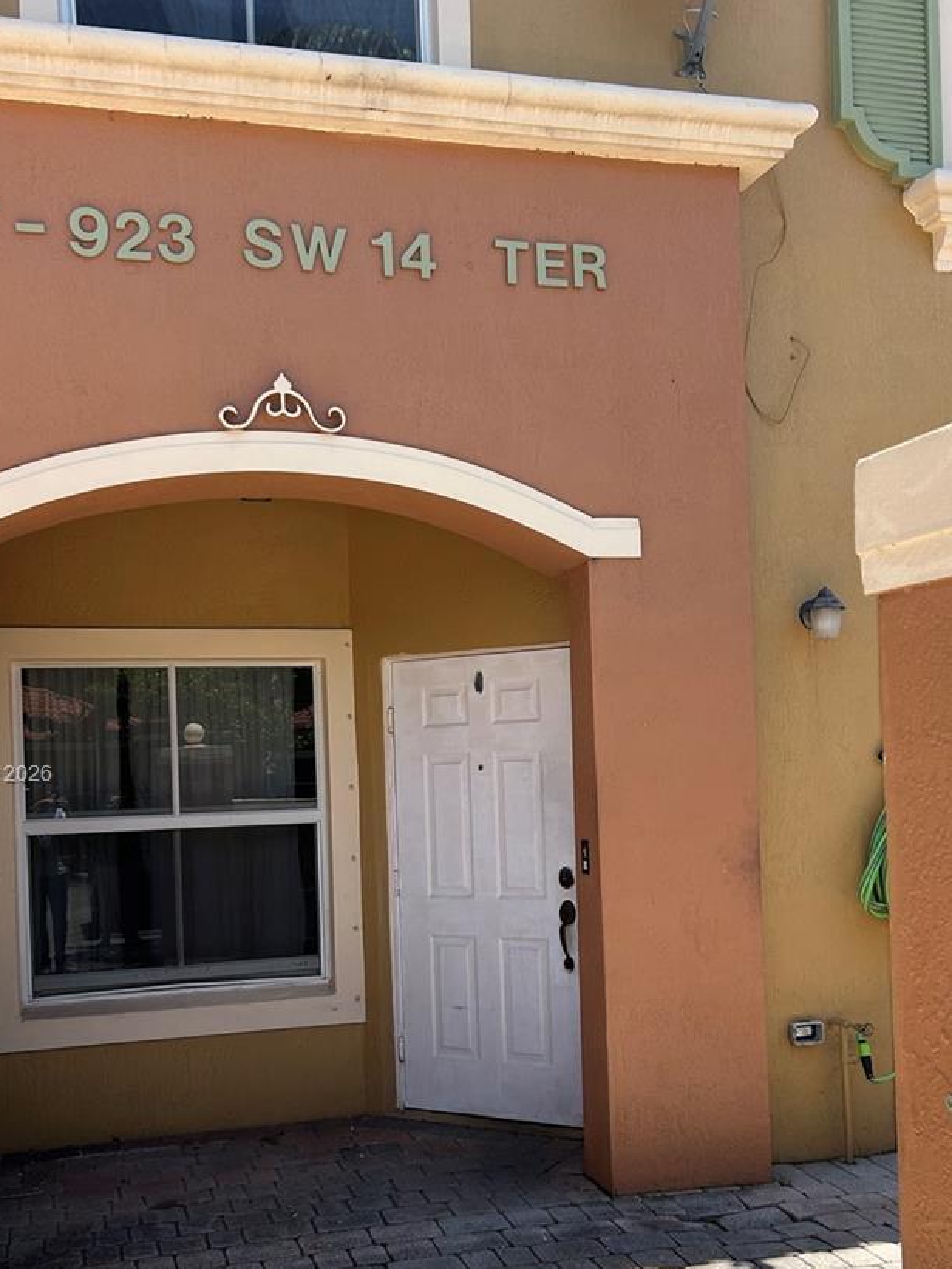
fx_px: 1393
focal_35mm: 38
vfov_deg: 48.6
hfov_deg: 37.7
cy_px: 776
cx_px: 462
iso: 50
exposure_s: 1/1669
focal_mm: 5.7
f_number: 1.5
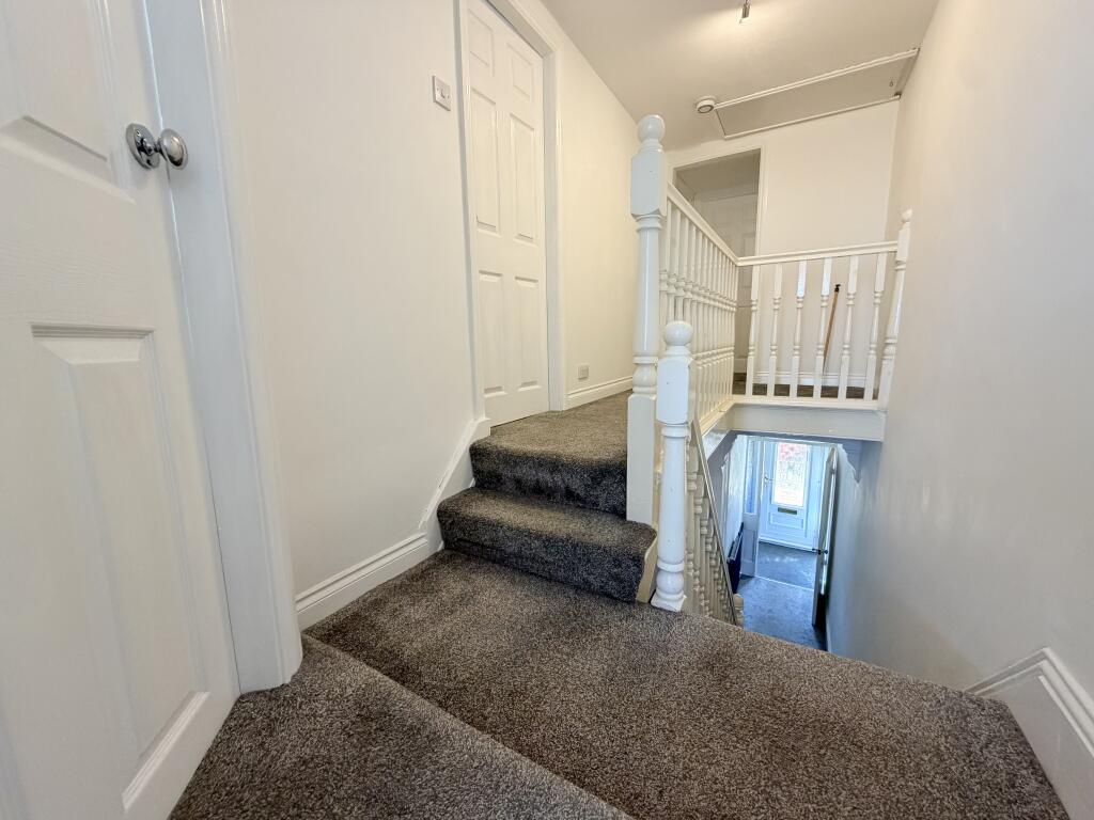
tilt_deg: -9.7
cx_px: 547
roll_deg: +0.7
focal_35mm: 14
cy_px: 410
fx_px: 442
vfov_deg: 85.7
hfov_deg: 102.1
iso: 320
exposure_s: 1/121
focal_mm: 2.22
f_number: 2.2
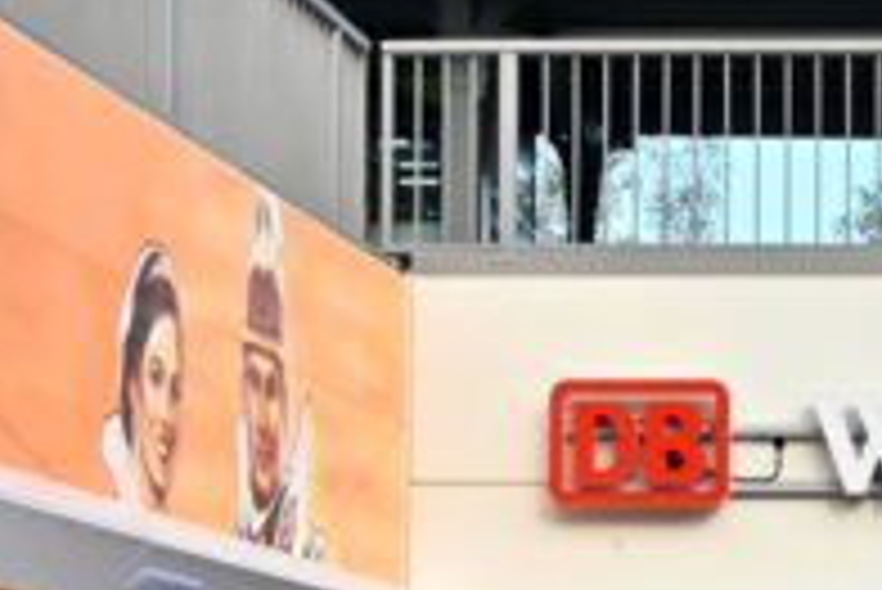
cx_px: 1116
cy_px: 658
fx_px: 3506
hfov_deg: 13.8
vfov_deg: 9.5
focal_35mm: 143
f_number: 9
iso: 64
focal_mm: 24
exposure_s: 1/60
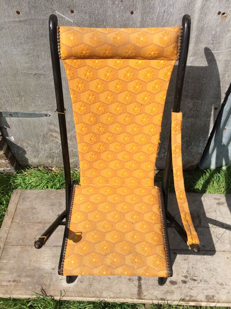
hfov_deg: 48.2
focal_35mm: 29
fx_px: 258
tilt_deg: -53.5
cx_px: 116
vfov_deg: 61.7
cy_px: 154
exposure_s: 1/2160
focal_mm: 4.15
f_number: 2.2
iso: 32
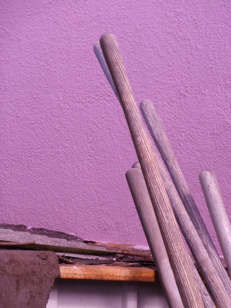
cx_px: 116
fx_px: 1308
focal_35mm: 147
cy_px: 154
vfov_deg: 13.4
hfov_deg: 10.1
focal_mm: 24.1
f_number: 4.5
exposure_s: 1/200
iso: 80
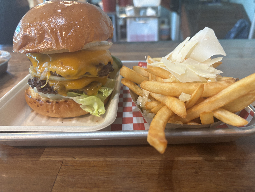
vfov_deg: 53.1
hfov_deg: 67.3
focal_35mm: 26
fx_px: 192
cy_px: 96
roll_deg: +1.6
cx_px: 128
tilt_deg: -28.5
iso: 200
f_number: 1.6
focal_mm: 5.96
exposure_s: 1/60
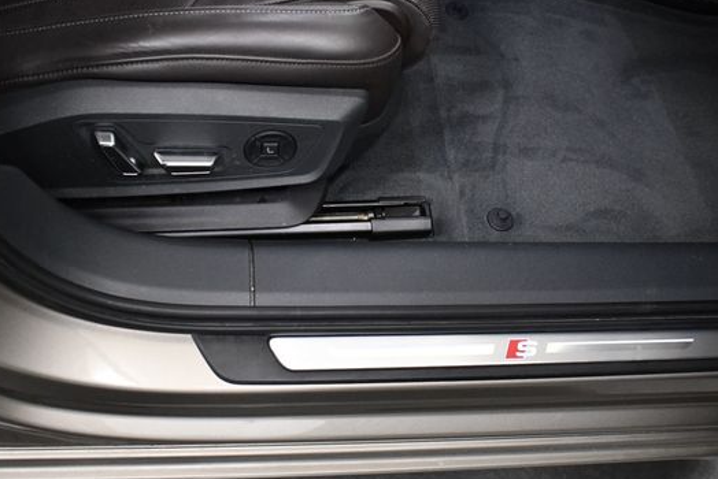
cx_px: 380
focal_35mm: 44
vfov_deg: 30.5
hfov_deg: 44.5
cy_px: 264
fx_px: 878
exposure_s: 1/125
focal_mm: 18
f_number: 3.5
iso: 1800
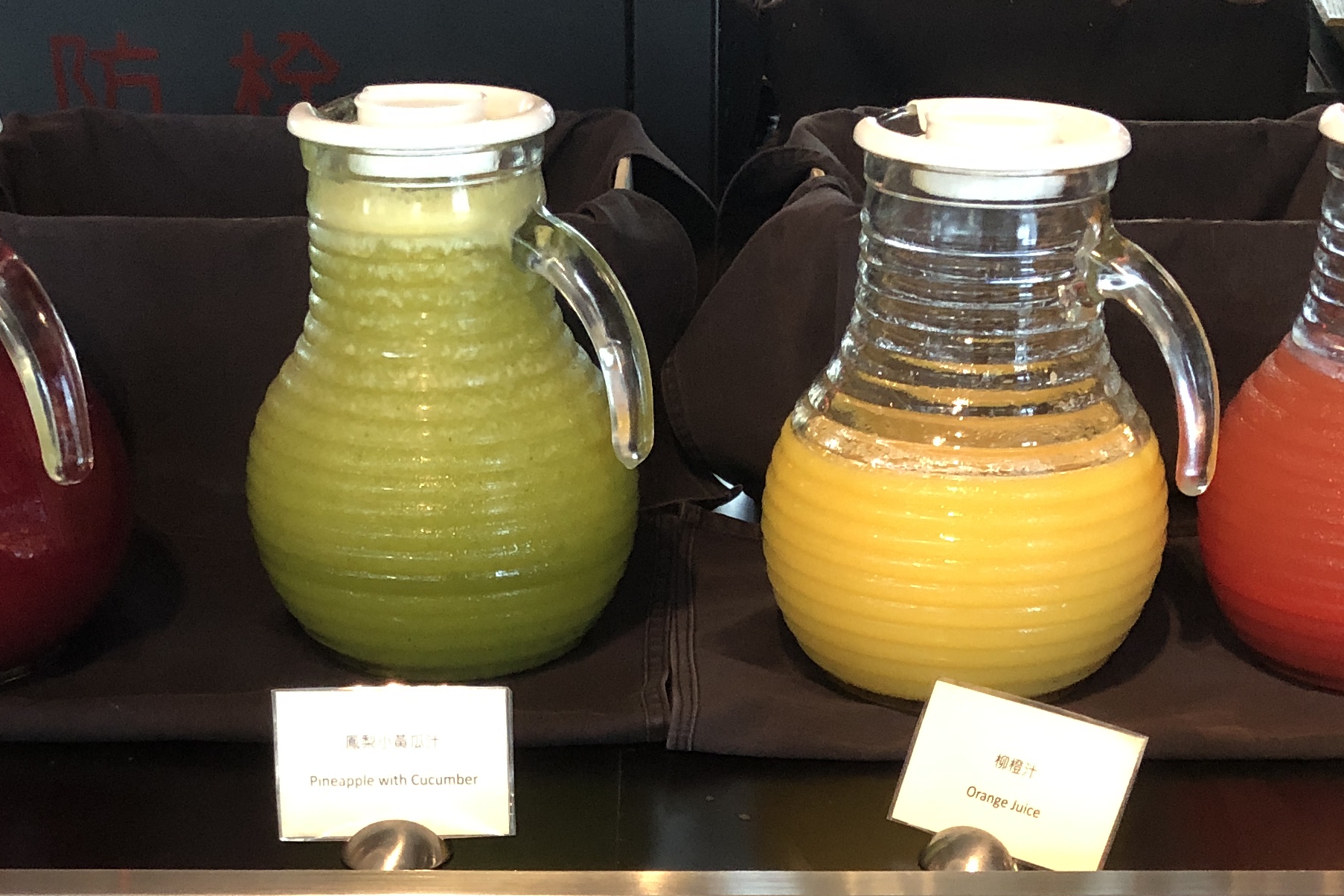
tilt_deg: -32.1
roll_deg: +0.2
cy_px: 1072
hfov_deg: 31.0
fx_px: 2426
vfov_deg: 19.7
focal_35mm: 65
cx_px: 662
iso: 100
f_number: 1.8
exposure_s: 1/14
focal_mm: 3.99
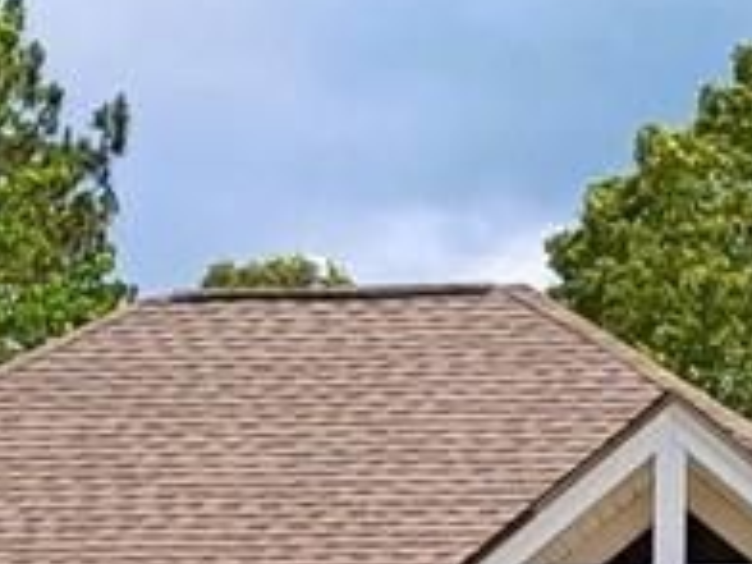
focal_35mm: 193
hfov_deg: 10.2
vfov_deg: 7.2
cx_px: 541
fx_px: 4193
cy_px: 1389
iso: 100
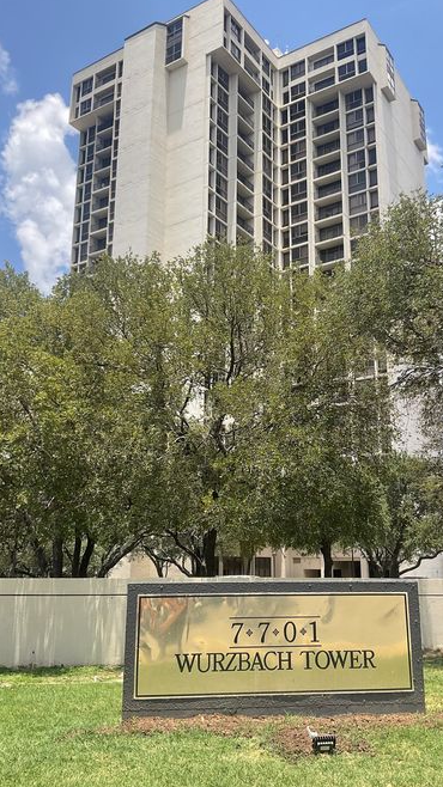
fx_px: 668
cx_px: 259
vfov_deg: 61.0
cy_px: 391
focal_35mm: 32
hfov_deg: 36.6
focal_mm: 3
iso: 16
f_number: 1.8
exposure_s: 1/1195
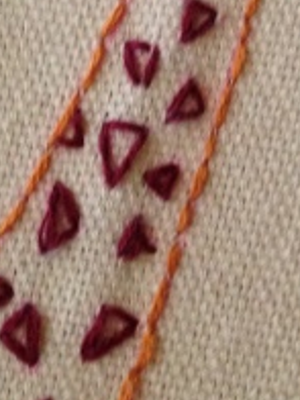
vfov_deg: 14.5
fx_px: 1560
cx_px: 224
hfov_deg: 11.0
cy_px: 37
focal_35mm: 135
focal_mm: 4.13
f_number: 2.4
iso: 250
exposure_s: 1/20
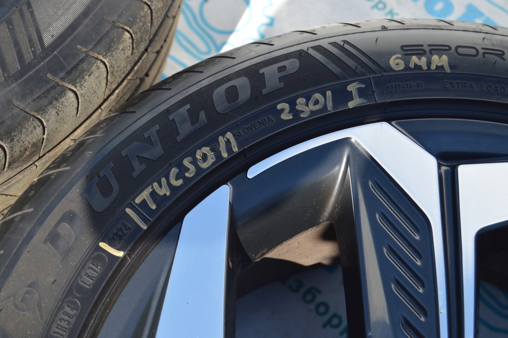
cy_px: 169
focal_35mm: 82
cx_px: 254
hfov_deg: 24.6
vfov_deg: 16.5
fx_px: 1163
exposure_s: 1/160
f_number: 6.3
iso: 100
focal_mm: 55
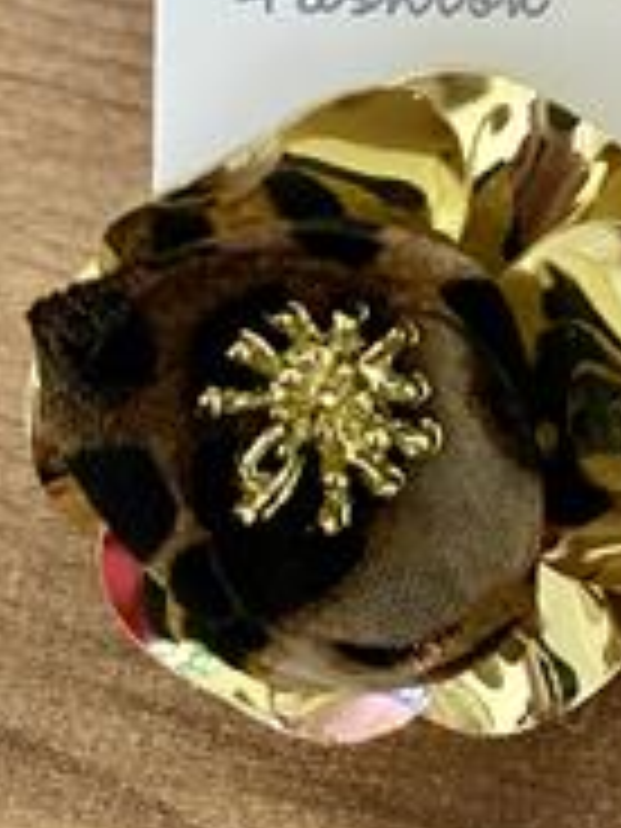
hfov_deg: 25.1
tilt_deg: -61.4
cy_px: 308
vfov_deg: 34.2
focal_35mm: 56
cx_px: 585
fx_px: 1339
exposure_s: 1/25
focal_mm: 4.25
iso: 500
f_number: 1.8
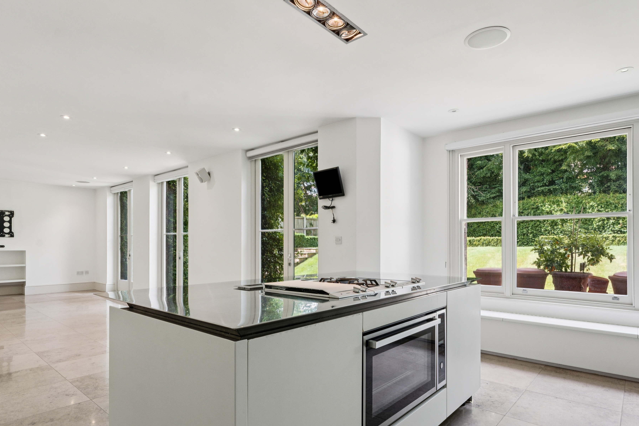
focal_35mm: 20
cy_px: 238
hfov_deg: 84.0
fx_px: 355
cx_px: 326
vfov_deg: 61.7
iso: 400
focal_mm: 16
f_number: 9
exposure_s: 1/15
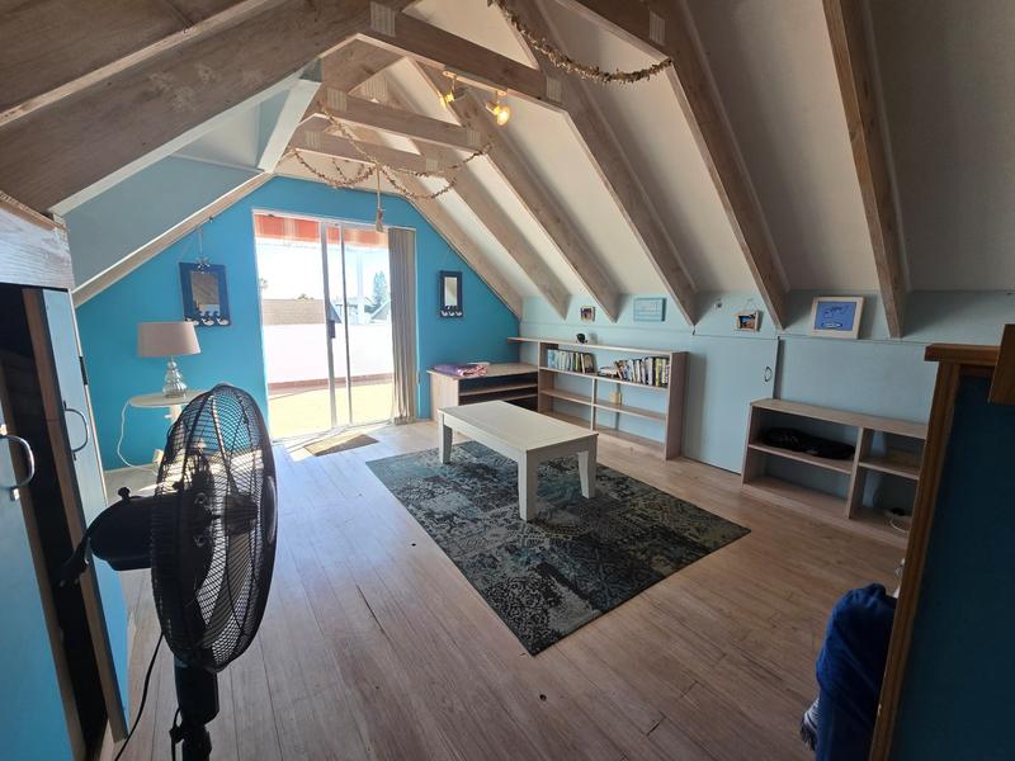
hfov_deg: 106.2
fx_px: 381
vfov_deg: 89.9
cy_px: 380
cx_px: 508
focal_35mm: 13
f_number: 2.2
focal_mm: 2.2
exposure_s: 1/132
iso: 50
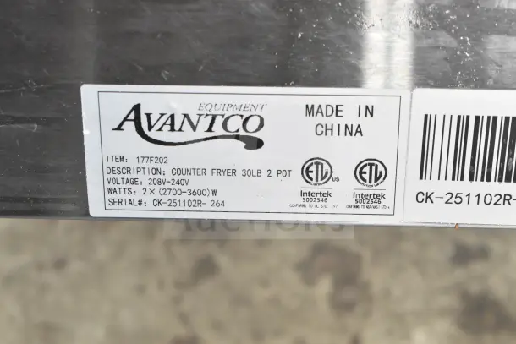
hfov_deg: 24.6
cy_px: 172
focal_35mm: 82
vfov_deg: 16.6
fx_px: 1183
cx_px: 258
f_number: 8
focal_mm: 55
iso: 6400
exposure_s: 1/250
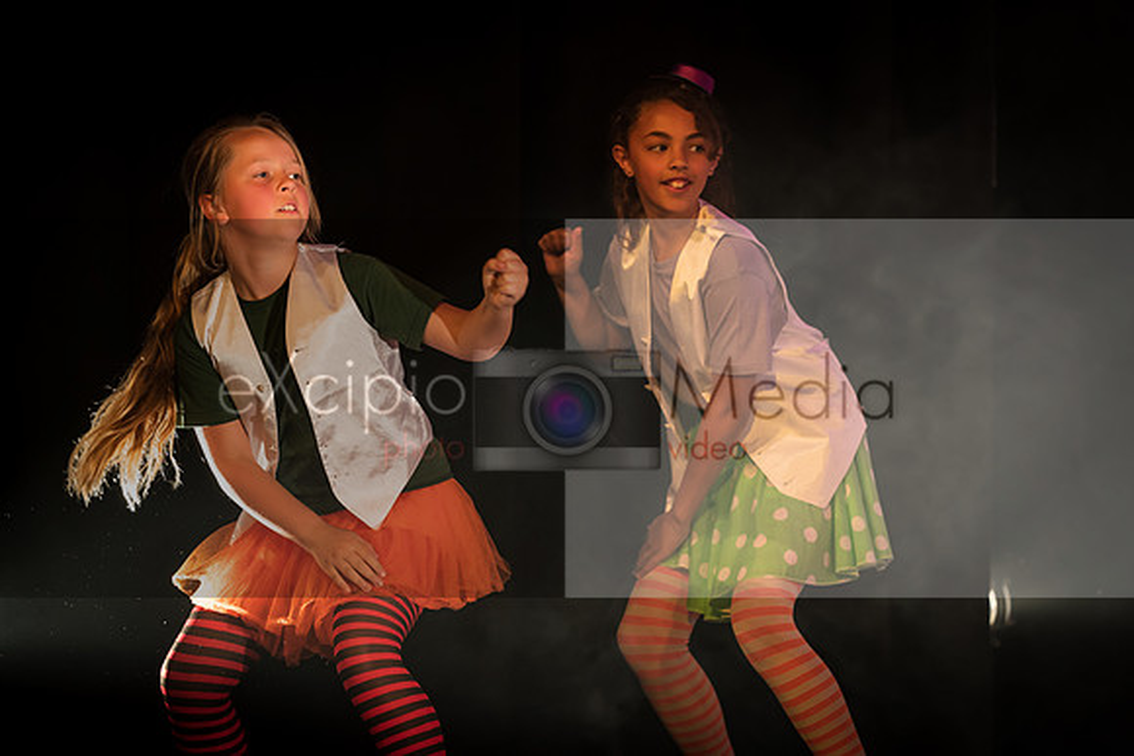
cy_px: 386
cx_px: 623
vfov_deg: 6.2
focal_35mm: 221
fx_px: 6967
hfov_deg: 9.3
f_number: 2.8
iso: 800
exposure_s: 1/125
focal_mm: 200
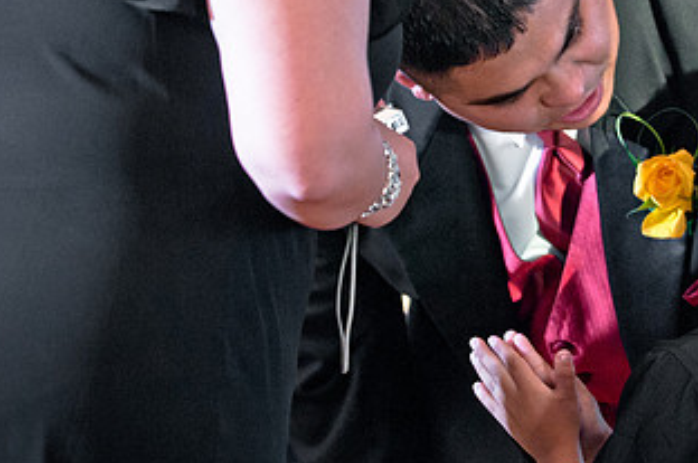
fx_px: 4646
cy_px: 133
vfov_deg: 5.7
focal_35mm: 240
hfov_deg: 8.6
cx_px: 474
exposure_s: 1/125
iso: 400
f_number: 2.8
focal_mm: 86
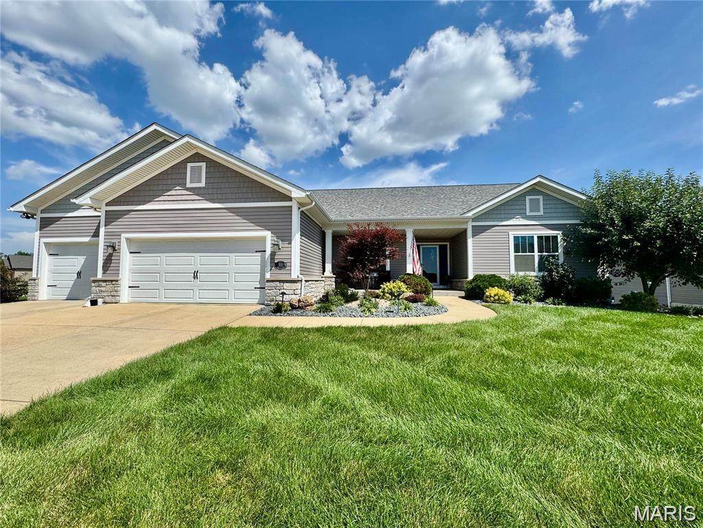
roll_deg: -0.7
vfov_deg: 85.7
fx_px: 284
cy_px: 264
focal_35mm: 14
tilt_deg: +4.6
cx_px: 352
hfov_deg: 102.1
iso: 50
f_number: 2.2
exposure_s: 1/2494
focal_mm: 2.22
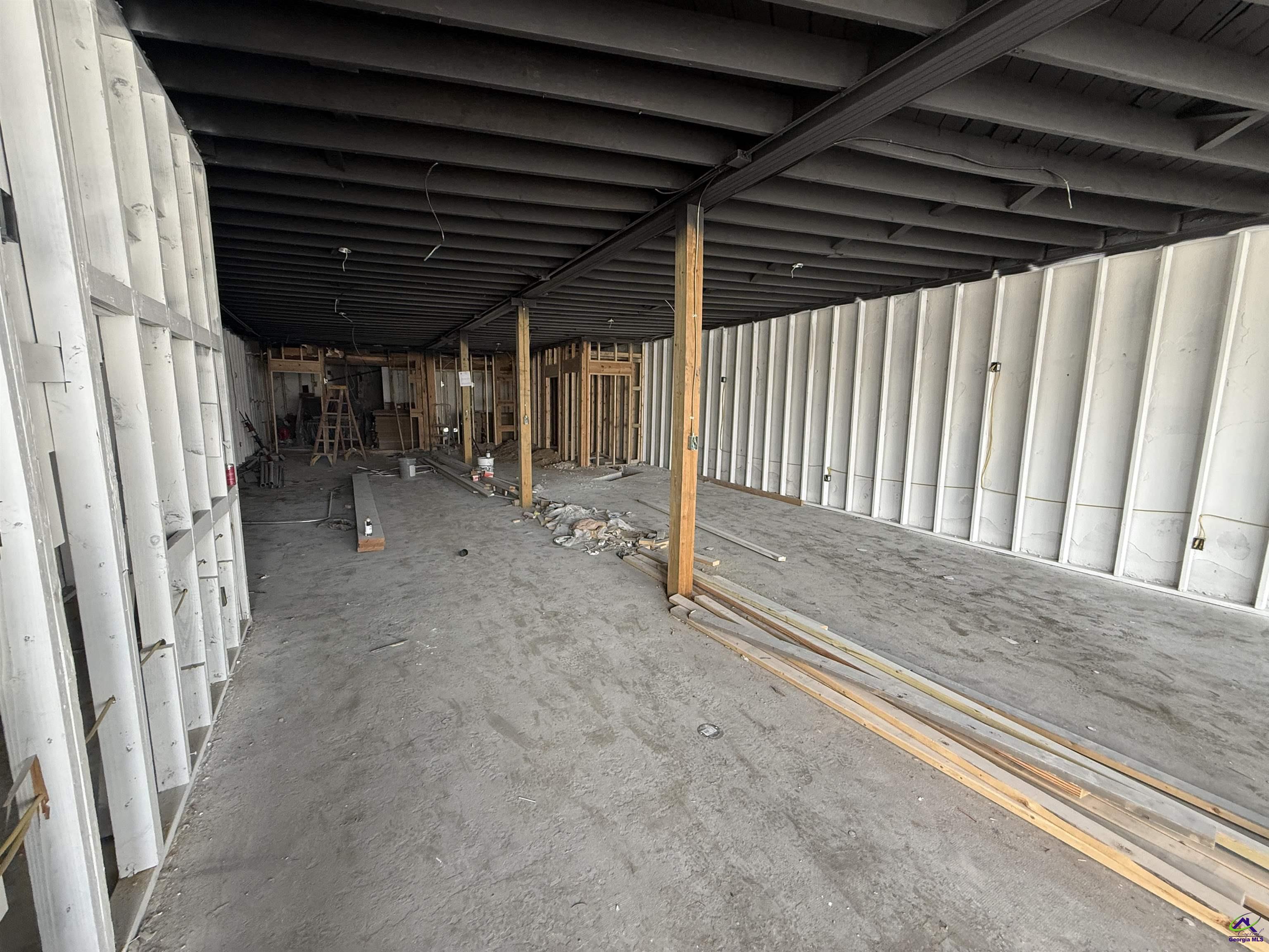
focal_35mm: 14
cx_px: 634
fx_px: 513
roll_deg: -1.5
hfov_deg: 102.1
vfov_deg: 85.7
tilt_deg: -8.2
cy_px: 476
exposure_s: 1/99
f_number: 2.2
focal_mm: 2.22
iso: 200
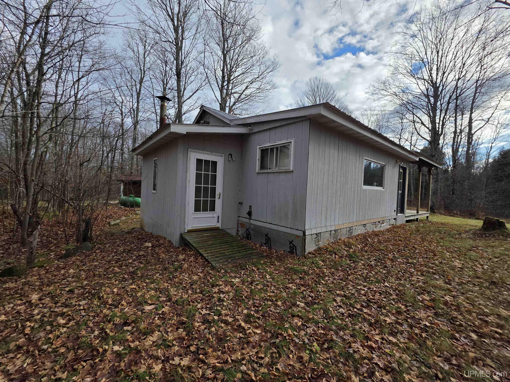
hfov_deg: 106.2
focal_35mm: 13
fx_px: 192
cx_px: 255
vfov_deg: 89.9
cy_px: 191
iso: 40
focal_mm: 2.2
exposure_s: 1/1690
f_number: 1.9
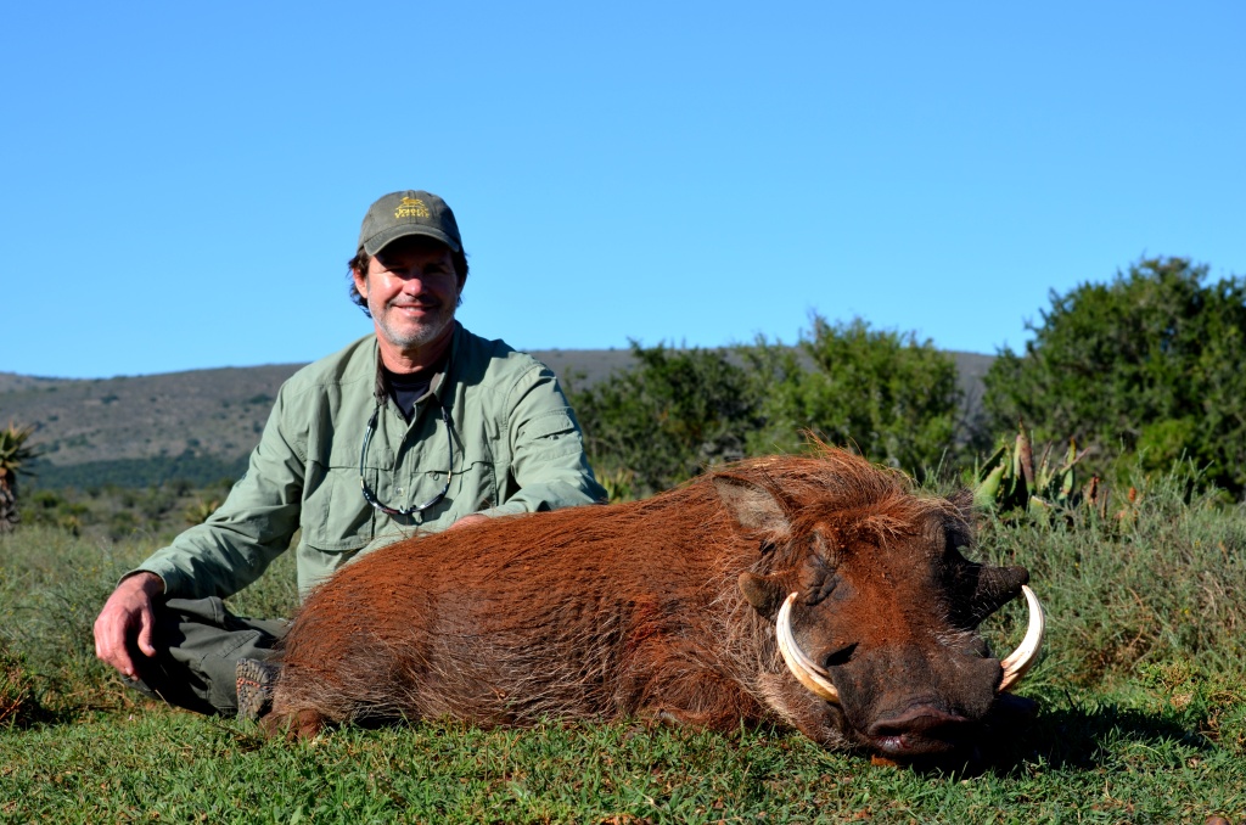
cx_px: 623
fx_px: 2849
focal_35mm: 82
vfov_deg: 16.5
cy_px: 412
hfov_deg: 24.7
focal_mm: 55
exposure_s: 1/250
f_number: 8
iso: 110
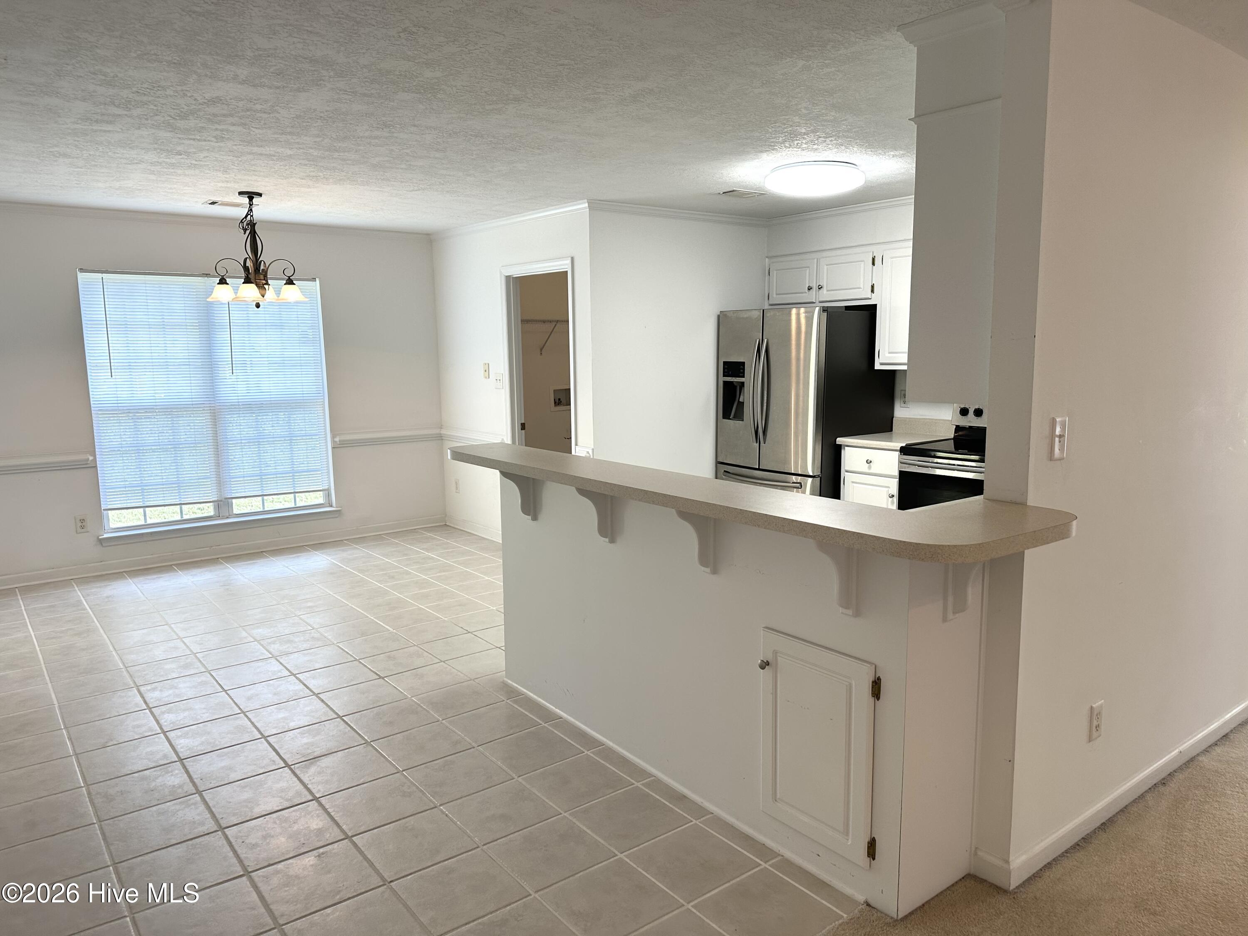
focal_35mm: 24
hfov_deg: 71.6
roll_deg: +0.4
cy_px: 468
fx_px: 865
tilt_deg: -7.1
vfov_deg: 56.8
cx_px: 624
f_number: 1.78
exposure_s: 1/120
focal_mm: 6.86
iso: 125
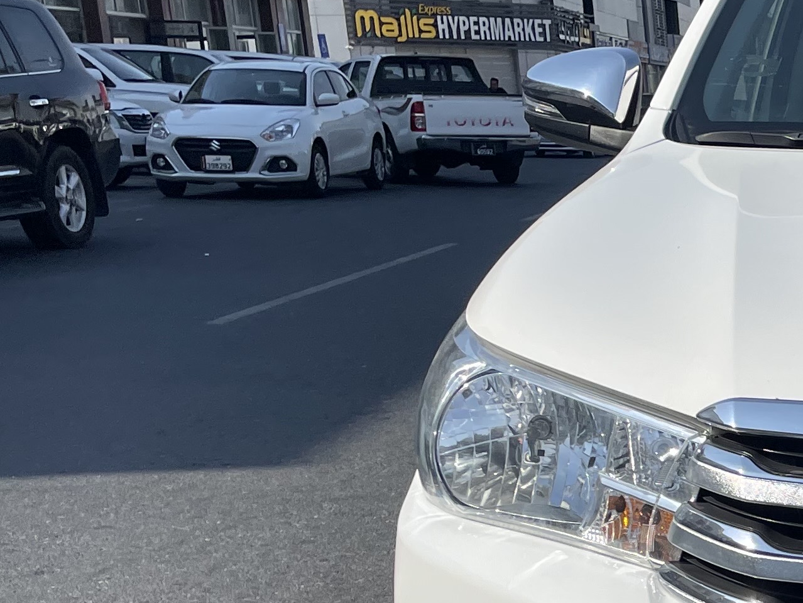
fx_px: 1903
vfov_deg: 17.3
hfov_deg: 20.8
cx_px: 1155
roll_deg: +0.5
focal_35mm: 82
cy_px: 691
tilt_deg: -18.0
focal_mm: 4.2
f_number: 1.6
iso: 32
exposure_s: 1/4292
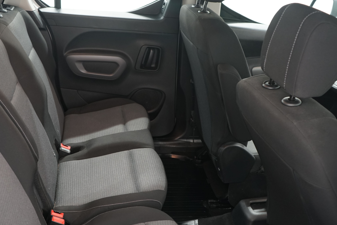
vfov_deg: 33.4
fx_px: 374
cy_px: 126
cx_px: 139
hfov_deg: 48.2
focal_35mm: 40
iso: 800
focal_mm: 29
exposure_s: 1/4
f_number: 4.5
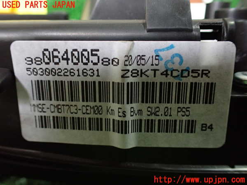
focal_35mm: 30
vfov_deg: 46.8
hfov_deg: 60.0
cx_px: 124
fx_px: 214
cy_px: 92
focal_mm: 5.4
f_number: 2.3
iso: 800
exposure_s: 1/50
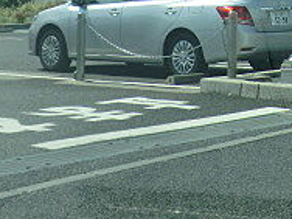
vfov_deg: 12.1
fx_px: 979
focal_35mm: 116
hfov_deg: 16.4
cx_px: 339
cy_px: -121
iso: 80
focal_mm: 6.1
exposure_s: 1/200
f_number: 8.4
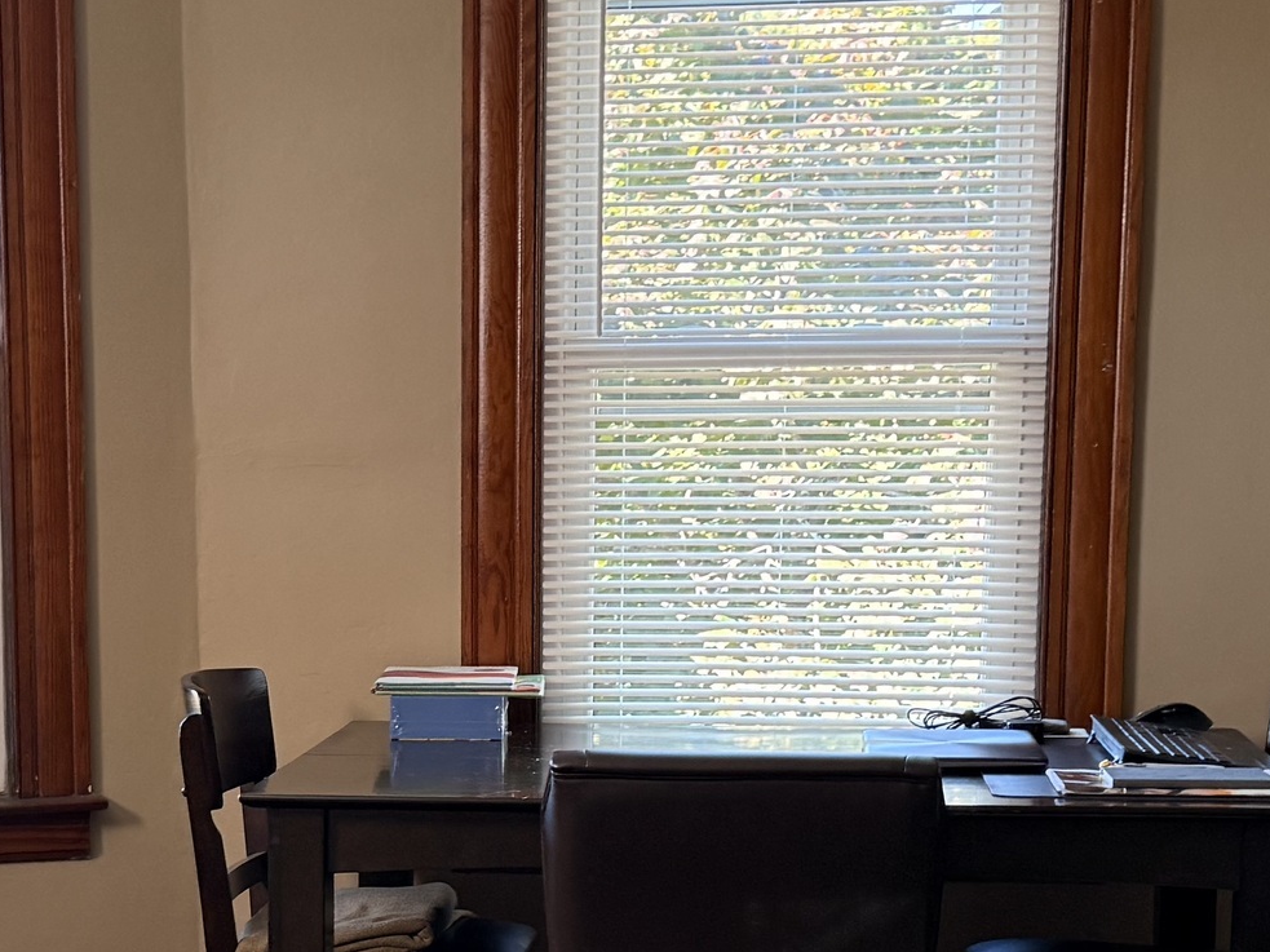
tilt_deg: -10.5
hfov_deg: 25.7
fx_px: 2751
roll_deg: +0.4
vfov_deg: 19.4
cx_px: 338
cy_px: 798
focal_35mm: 75
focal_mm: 6.76
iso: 200
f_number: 1.78
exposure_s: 1/108
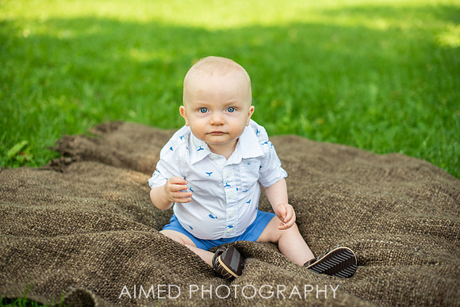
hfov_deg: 39.6
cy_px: 154
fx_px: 639
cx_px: 230
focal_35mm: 50
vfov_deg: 27.0
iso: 160
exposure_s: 1/800
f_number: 2.2
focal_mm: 50
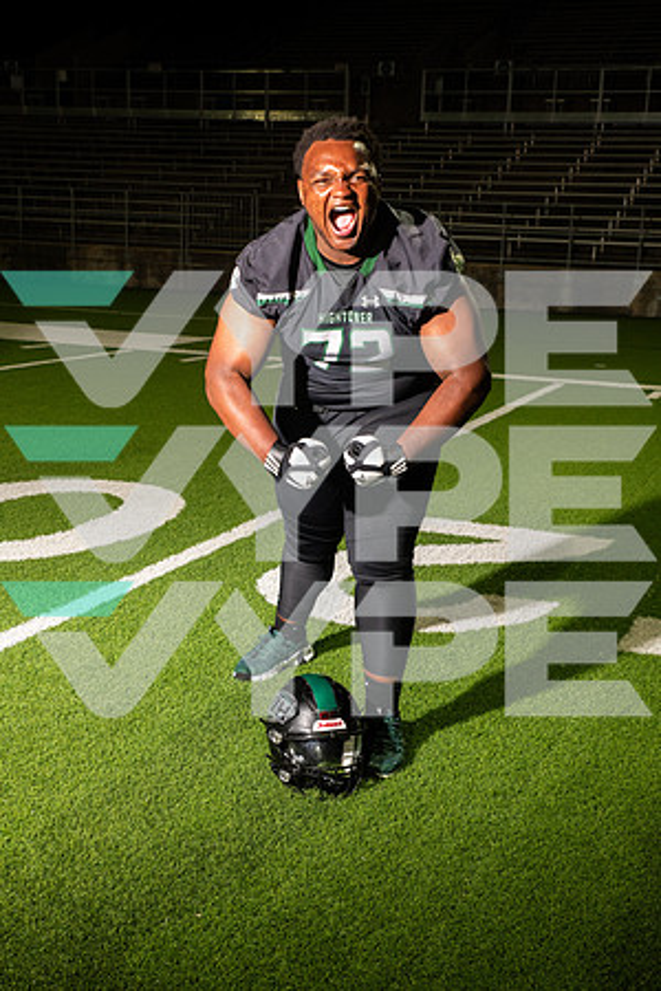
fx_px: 1322
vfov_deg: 41.1
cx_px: 330
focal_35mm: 48
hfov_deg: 28.1
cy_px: 496
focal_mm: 48
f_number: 7.1
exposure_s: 1/400
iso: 1000
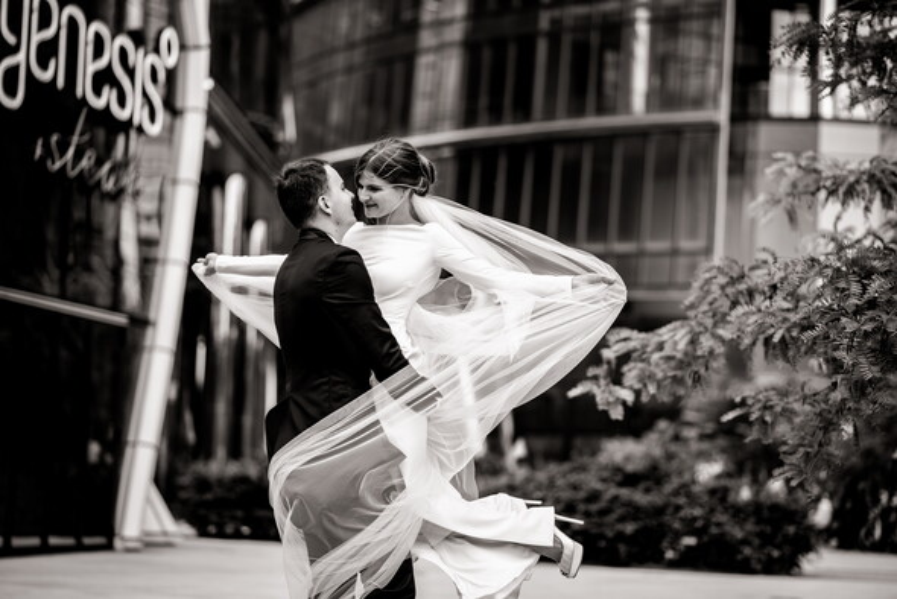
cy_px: 300
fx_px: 2119
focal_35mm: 85
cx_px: 448
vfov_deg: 16.1
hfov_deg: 23.9
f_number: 2.2
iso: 100
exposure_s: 1/1000
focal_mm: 85
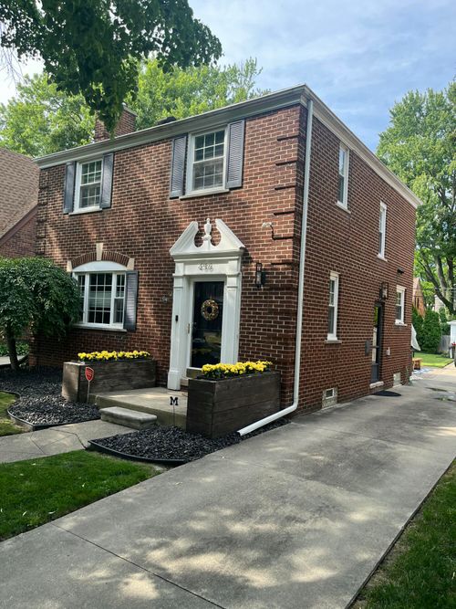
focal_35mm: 26
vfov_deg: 67.3
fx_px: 457
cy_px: 304
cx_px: 228
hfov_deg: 53.0
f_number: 1.6
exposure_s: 1/583
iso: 50
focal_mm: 5.1
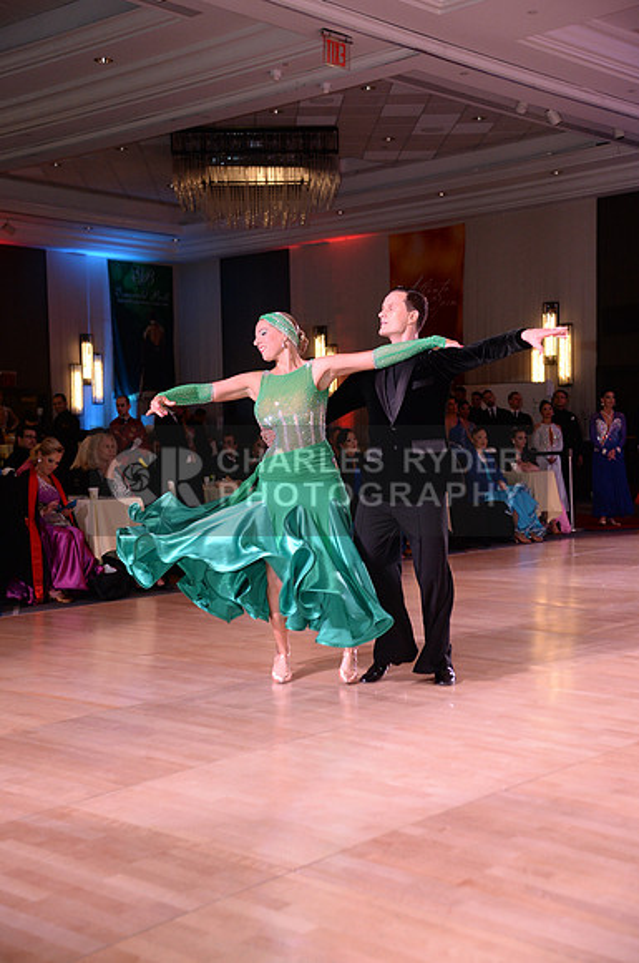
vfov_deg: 41.2
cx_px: 320
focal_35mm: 48
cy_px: 482
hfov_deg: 28.0
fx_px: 1282
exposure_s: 1/250
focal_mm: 48
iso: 2000
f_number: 4
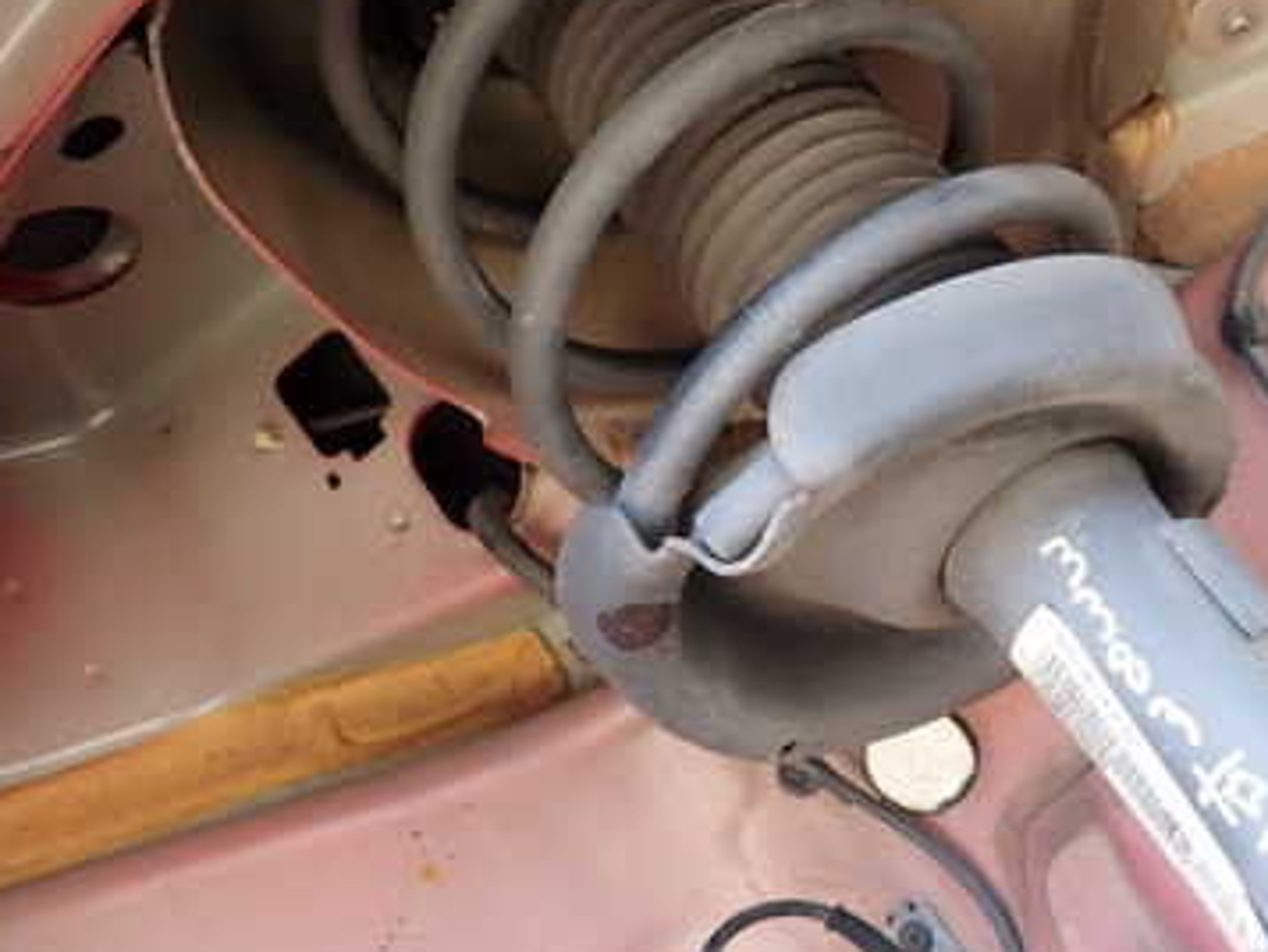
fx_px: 1539
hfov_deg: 43.1
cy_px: 551
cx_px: 980
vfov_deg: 34.3
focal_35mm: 42
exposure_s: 1/125
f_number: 2
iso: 200
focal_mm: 4.5
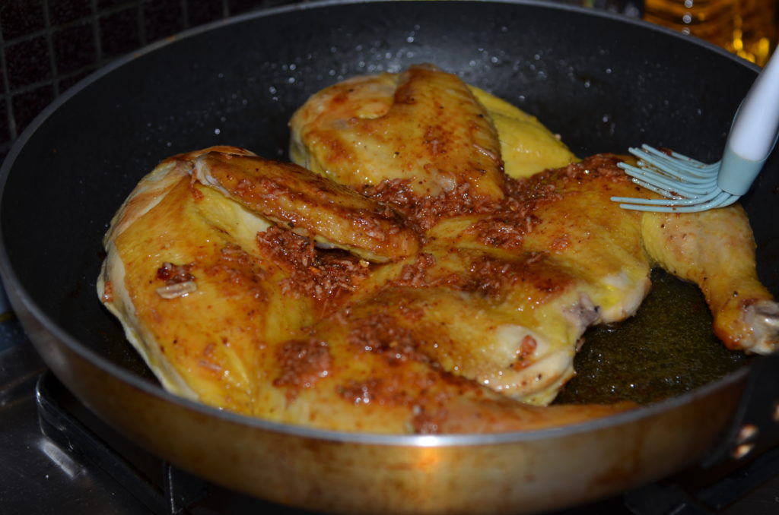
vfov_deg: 14.6
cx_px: 390
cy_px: 258
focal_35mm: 93
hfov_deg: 22.0
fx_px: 2008
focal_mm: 62
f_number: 4
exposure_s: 1/60
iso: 160
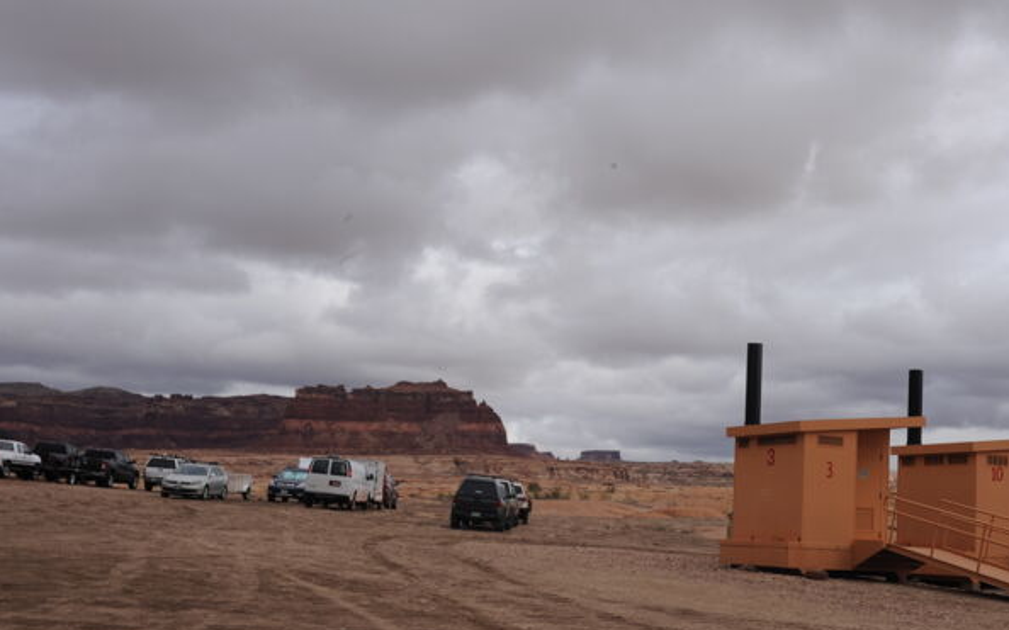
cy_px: 357
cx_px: 612
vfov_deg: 26.8
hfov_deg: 41.6
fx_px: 1320
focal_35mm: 48
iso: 200
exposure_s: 1/125
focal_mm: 35
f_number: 18
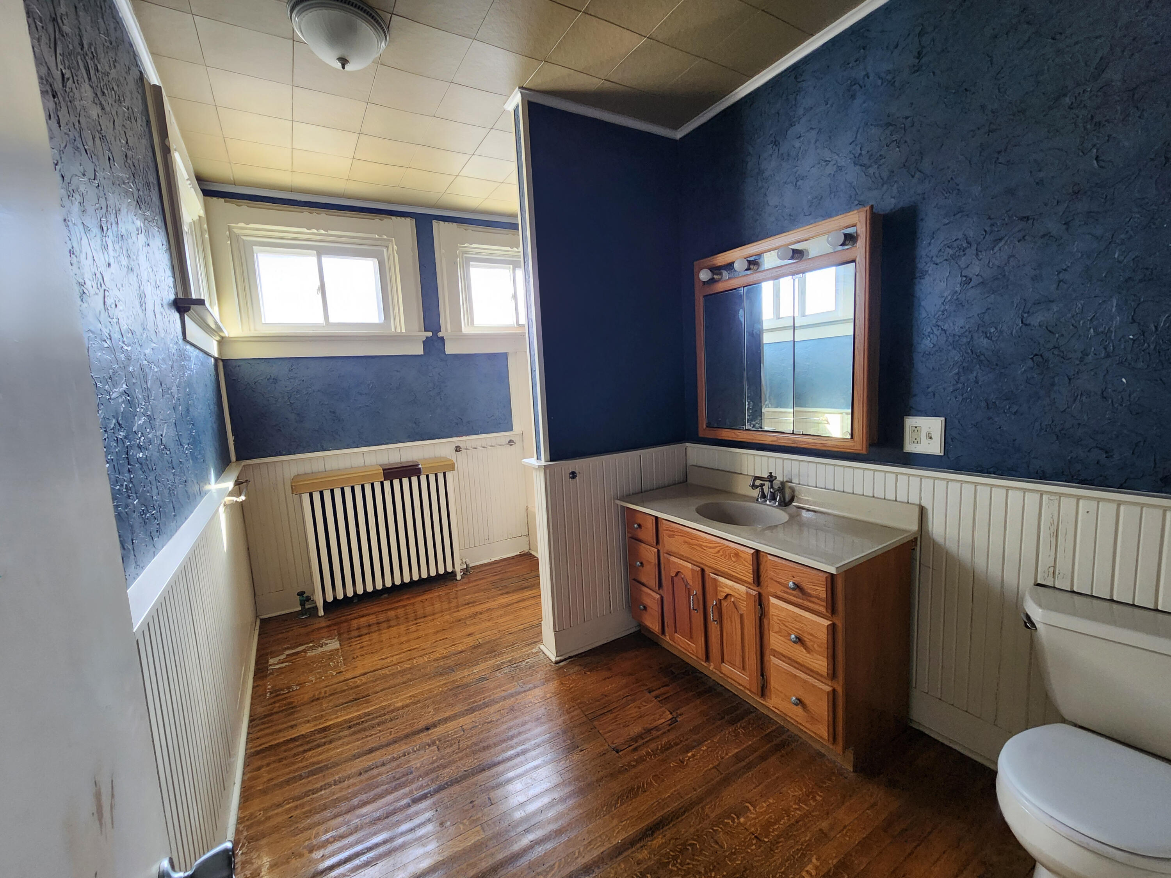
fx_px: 440
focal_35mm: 13
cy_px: 439
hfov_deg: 106.2
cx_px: 586
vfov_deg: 89.9
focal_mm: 2.2
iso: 320
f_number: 2.2
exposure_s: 1/40
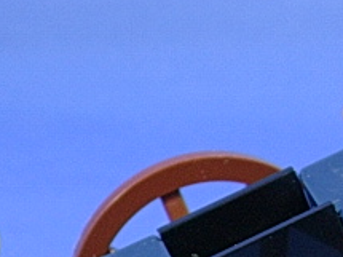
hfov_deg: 11.0
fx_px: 1773
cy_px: 375
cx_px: 249
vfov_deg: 8.1
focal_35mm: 179
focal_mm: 9
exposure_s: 1/12.6
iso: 70
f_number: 3.4
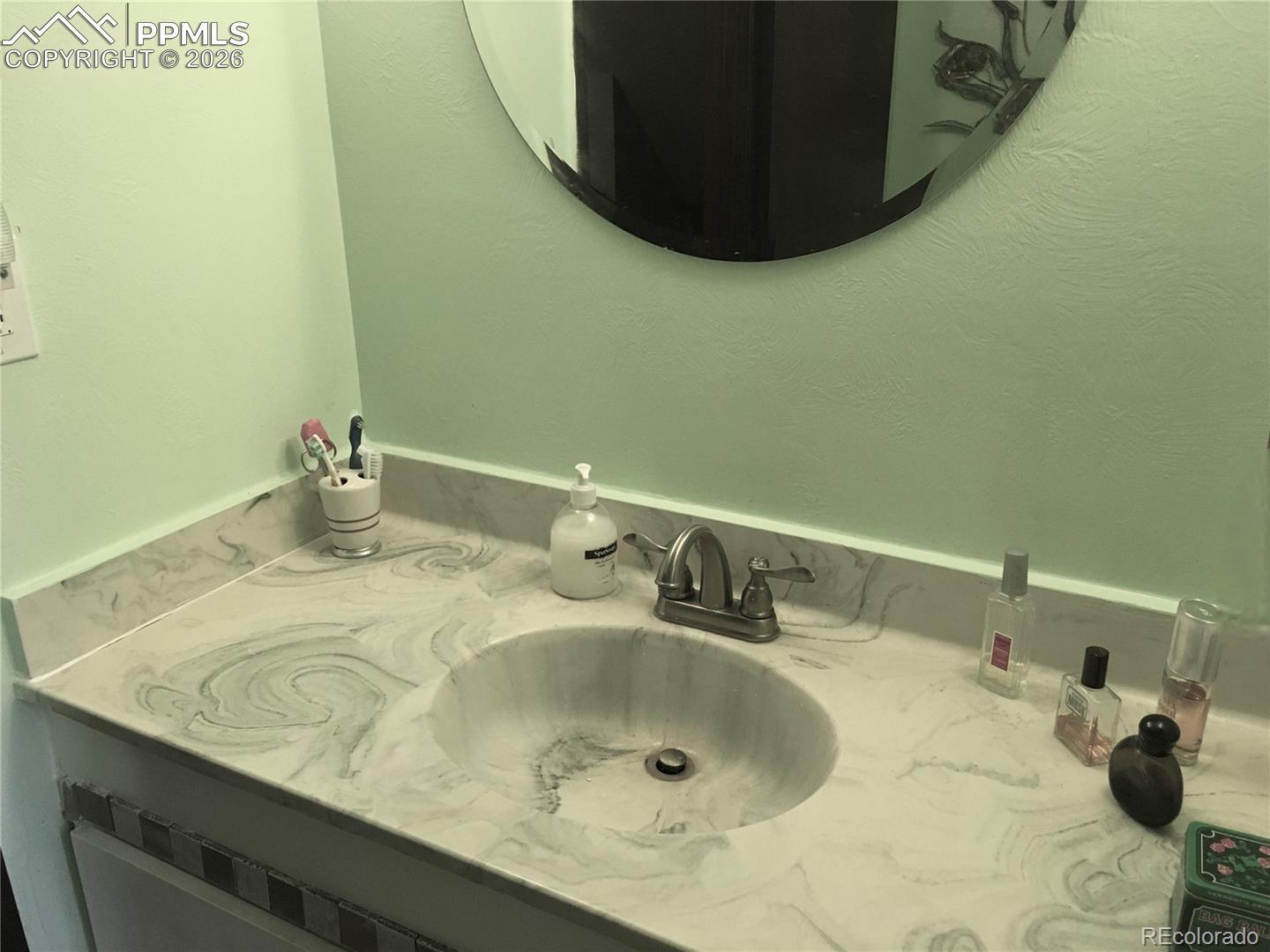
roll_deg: -0.6
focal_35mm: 29
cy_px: 476
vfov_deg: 48.2
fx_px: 1064
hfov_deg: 61.7
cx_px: 635
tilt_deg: -21.6
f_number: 2.2
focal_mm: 4.15
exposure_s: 1/30
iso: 125
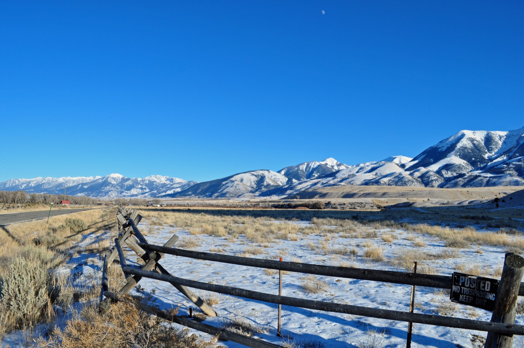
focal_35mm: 27
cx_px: 262
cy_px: 174
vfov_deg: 47.8
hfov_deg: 67.4
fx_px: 392
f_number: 10
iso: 200
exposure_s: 1/400
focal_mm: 18
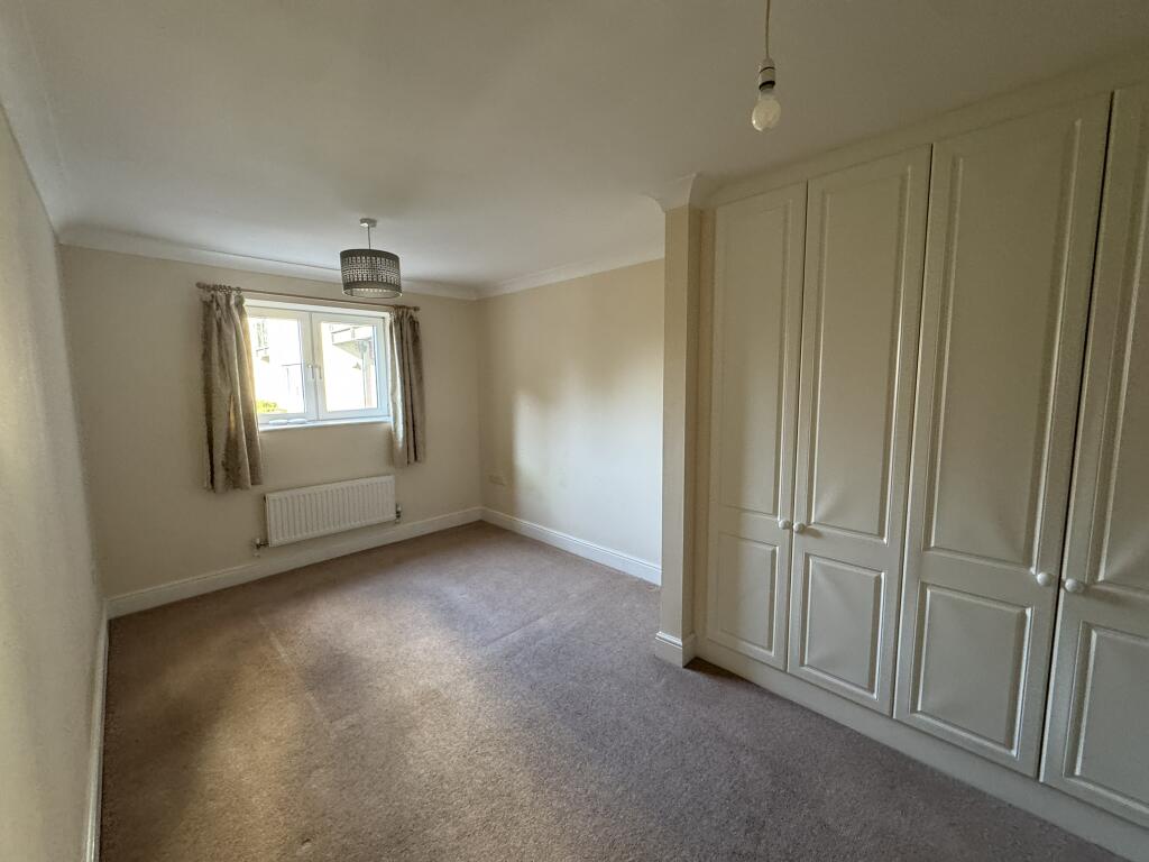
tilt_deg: -6.0
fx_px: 465
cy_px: 431
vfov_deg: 85.7
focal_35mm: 14
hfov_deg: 102.1
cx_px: 574
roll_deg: +0.3
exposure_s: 1/84
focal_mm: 2.22
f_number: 2.2
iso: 320
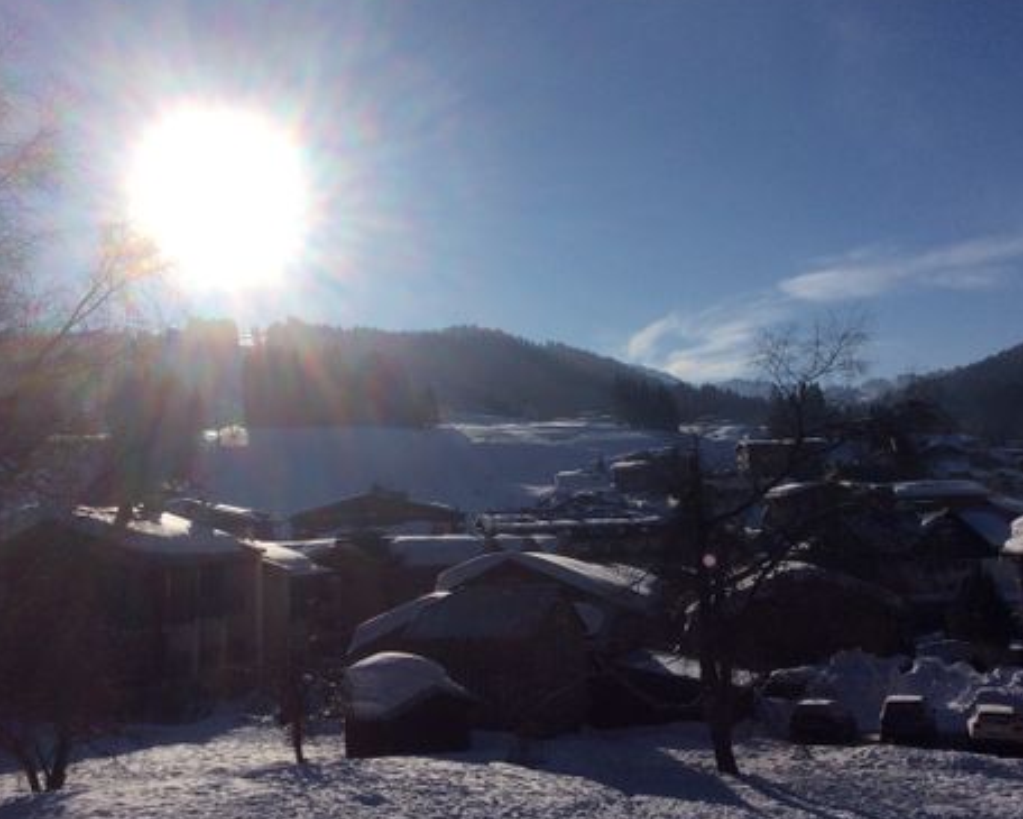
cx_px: 476
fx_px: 1242
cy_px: 364
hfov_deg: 44.8
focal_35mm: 41
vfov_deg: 36.5
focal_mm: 3.3
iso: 32
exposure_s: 1/7194
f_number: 2.4
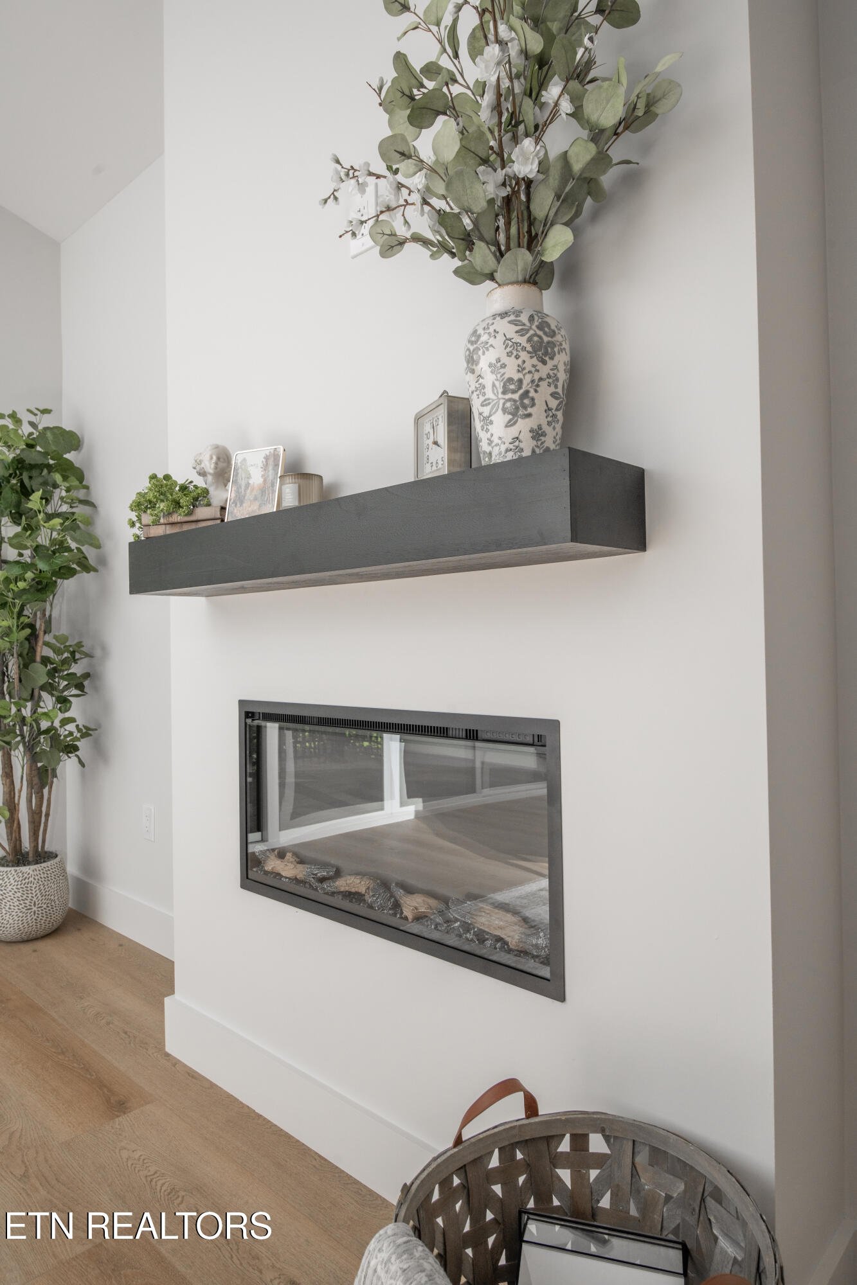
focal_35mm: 22
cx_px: 428
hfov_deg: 57.2
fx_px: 786
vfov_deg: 78.6
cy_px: 642
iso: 400
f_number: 9
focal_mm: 22
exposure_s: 1/250
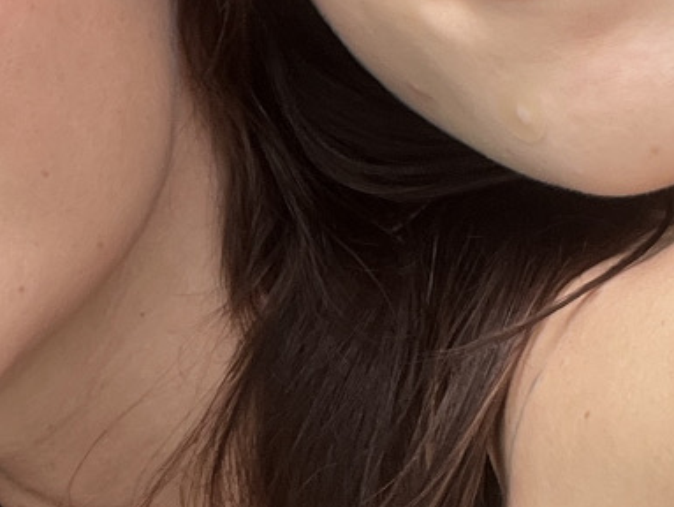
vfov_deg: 12.3
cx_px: 167
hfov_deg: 16.3
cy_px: 389
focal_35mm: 120
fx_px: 2339
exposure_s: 1/134
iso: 25
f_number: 2.2
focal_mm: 2.71
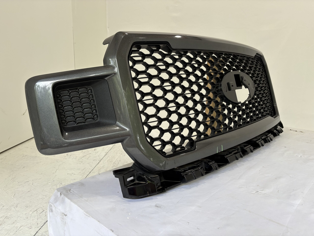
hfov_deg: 67.3
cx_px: 157
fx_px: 236
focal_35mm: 26
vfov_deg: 53.1
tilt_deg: -10.7
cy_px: 118
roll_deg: -0.7
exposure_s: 1/121
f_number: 1.6
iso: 64
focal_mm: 5.96
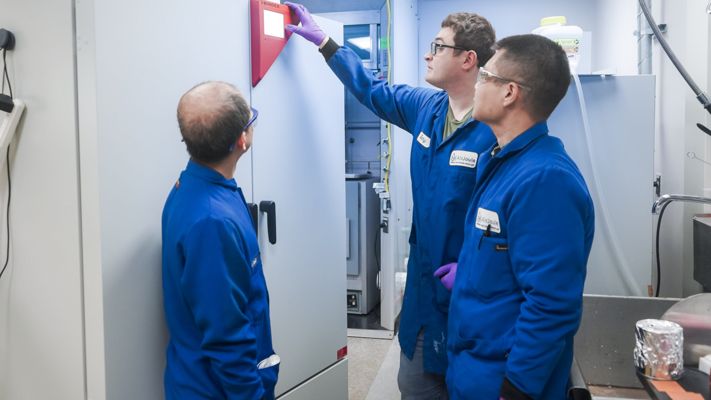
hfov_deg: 62.6
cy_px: 163
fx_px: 584
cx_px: 352
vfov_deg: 37.6
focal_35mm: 31
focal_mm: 29
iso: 2000
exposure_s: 1/160
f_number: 4
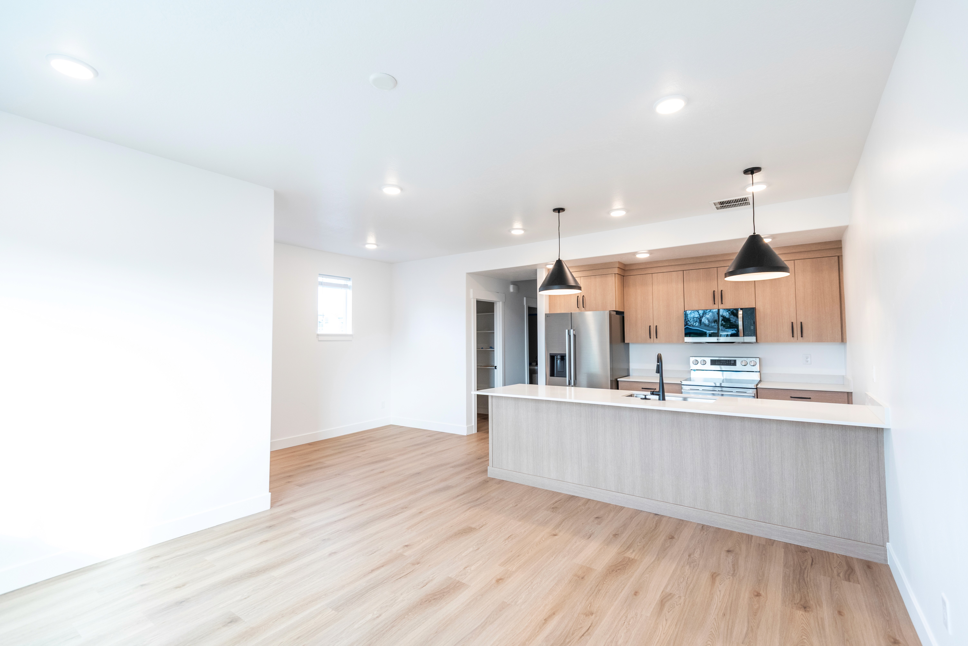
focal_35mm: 16
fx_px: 430
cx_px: 484
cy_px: 323
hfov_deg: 96.7
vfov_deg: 73.8
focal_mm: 16
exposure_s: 1/125
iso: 800
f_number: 4
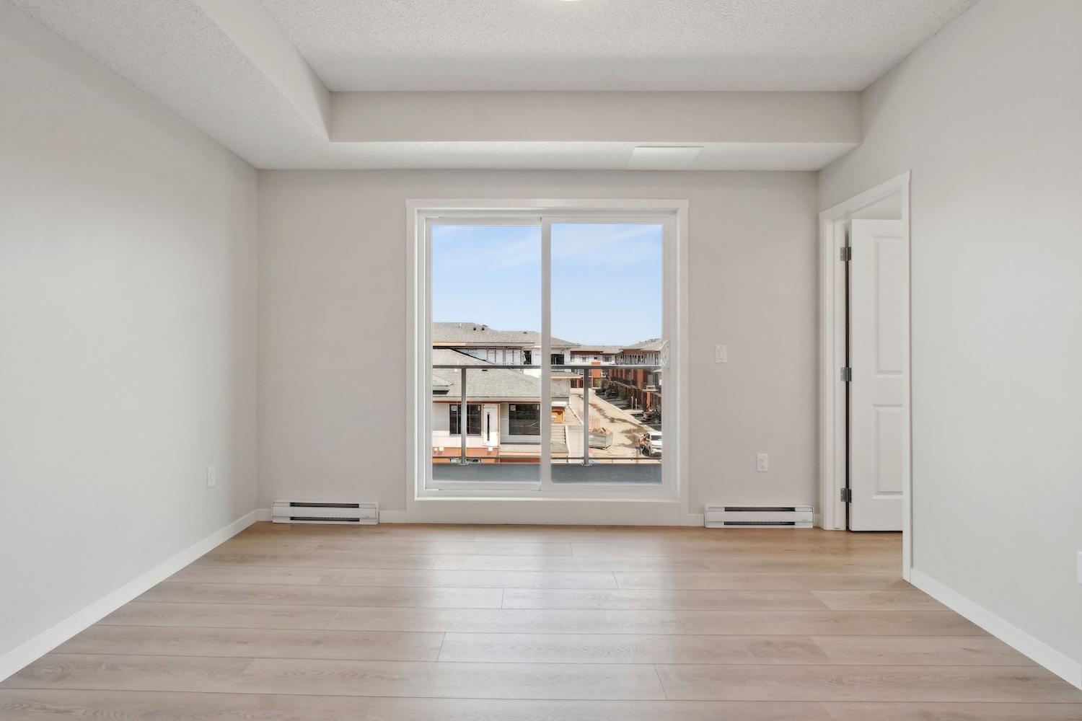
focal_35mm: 16
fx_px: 496
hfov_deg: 95.0
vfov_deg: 72.1
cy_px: 360
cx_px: 541
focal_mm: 11
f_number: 9
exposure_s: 1/40
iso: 800
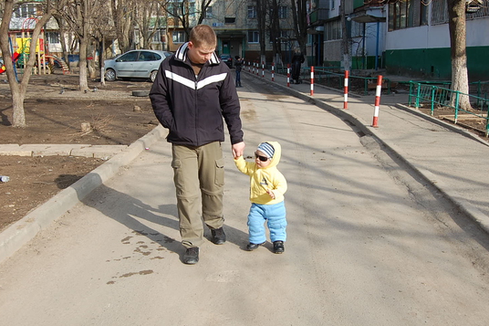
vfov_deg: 33.4
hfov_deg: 48.5
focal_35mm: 40
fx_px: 543
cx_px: 246
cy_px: 164
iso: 200
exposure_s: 1/250
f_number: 8
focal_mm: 26
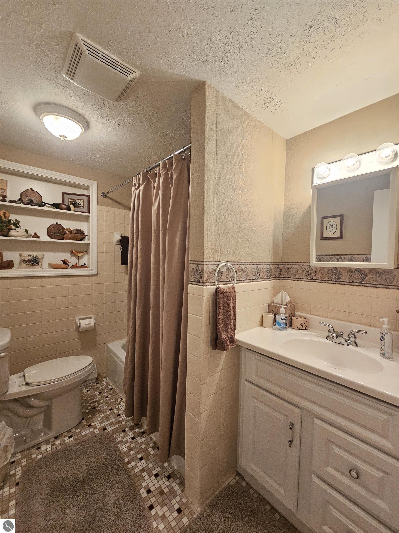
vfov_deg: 106.2
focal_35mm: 13
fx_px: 200
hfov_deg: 89.9
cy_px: 266
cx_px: 200
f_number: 2.2
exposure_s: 1/60
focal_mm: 2.2
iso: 320
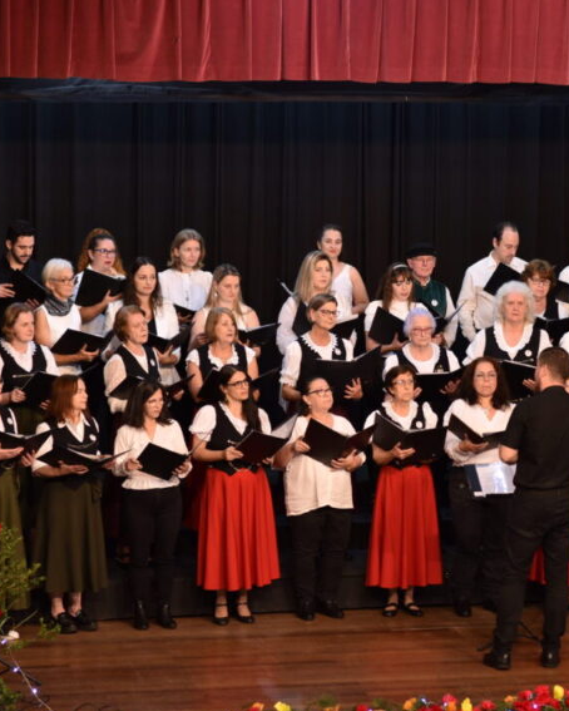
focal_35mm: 144
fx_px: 3030
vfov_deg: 13.4
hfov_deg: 10.7
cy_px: 384
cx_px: 422
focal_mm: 85
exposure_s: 1/200
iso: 1000
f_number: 3.2
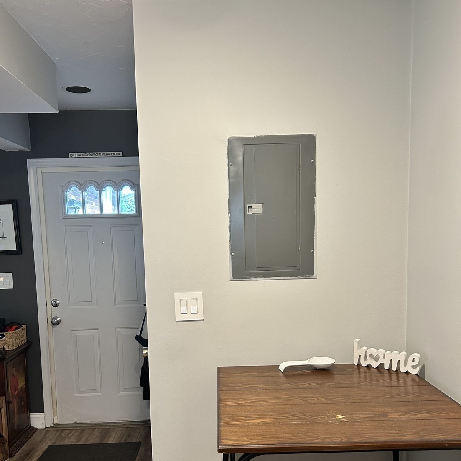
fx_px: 482
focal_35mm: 32
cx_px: 221
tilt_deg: -6.7
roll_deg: +0.4
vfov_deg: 50.4
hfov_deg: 51.1
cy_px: 295
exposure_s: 1/60
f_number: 1.5
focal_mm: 5.7
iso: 160
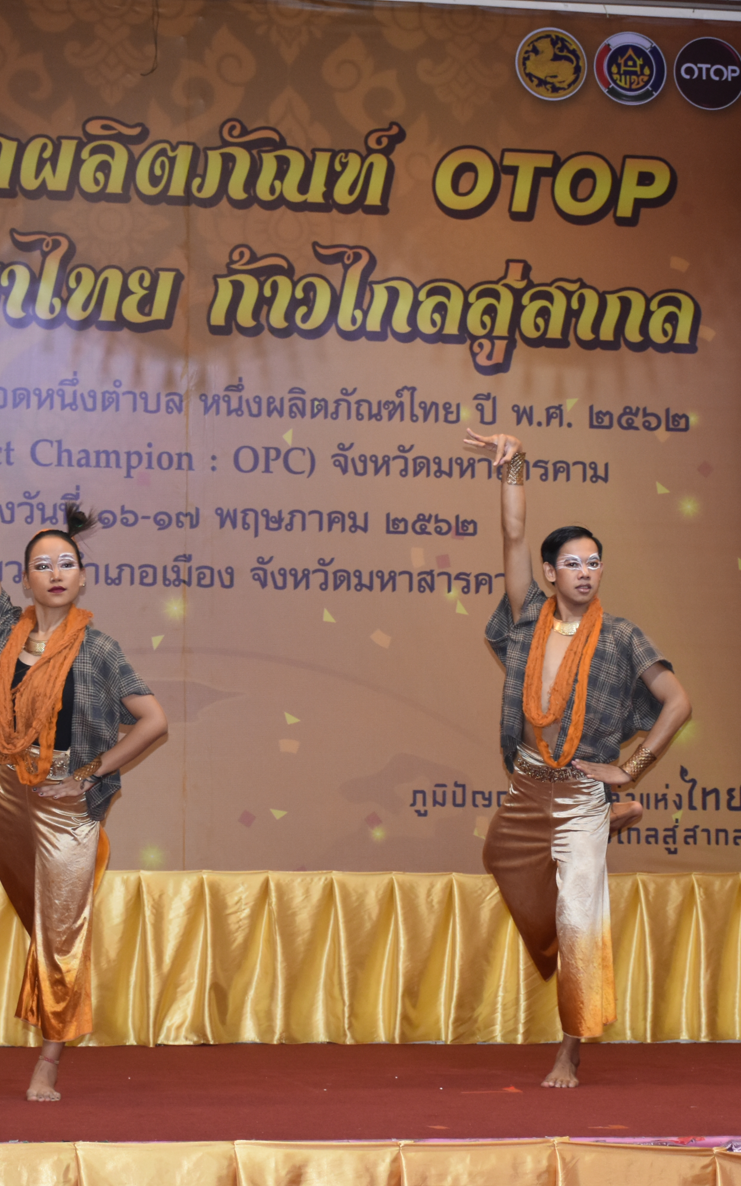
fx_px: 3353
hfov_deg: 12.6
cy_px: 594
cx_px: 283
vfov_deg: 20.1
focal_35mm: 104
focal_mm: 45
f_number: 4.5
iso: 900
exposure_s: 1/60
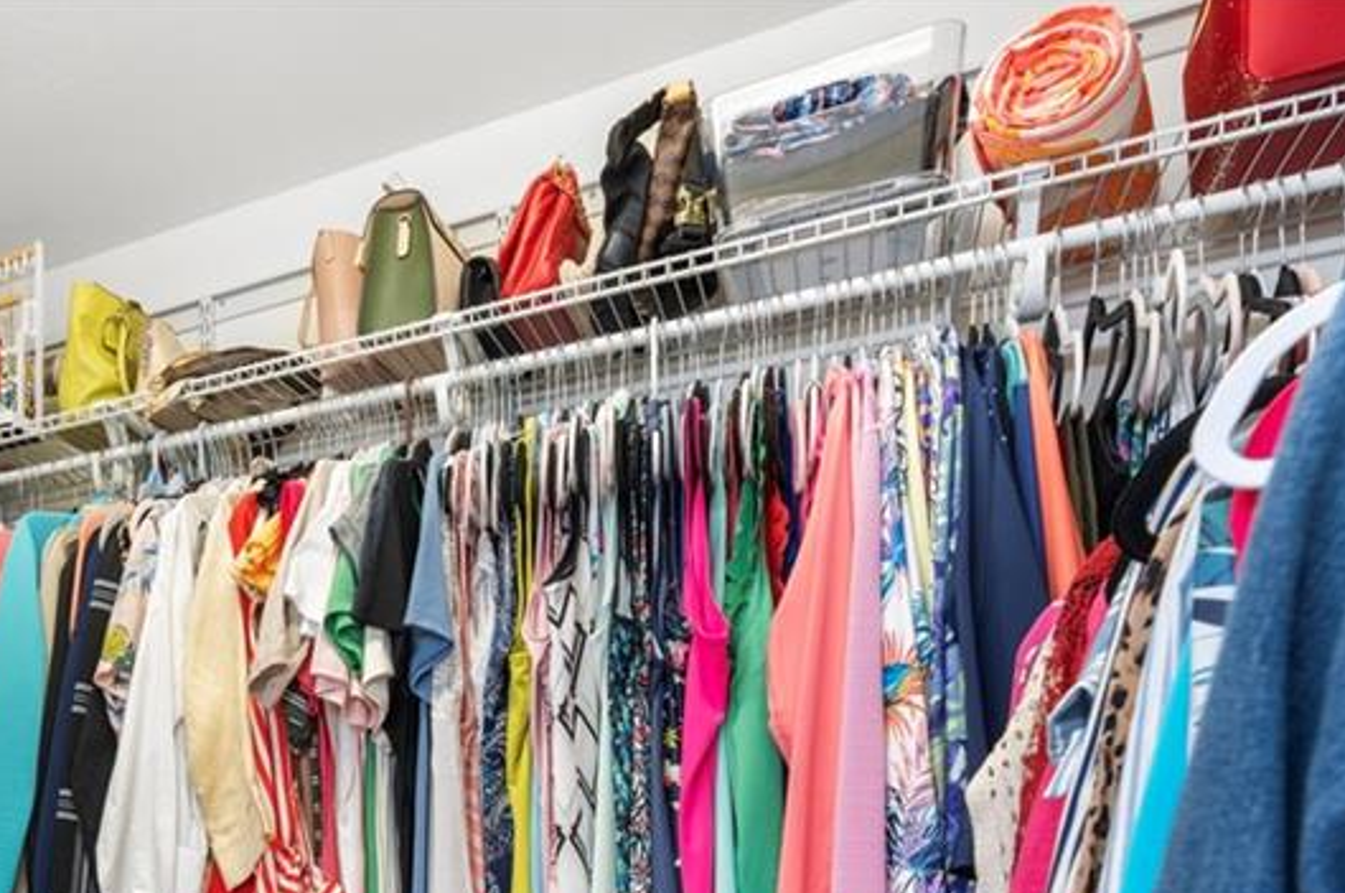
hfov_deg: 51.9
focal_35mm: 31
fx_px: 1156
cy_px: 859
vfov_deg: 38.3
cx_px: 94
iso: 200
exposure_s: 2
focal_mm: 16
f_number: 9
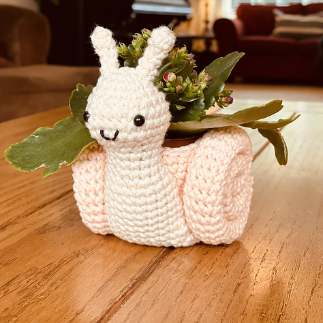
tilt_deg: -7.8
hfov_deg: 27.7
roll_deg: +0.6
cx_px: 161
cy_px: 128
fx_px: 655
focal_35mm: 62
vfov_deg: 27.7
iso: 200
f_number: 2
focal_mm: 6
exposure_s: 1/120
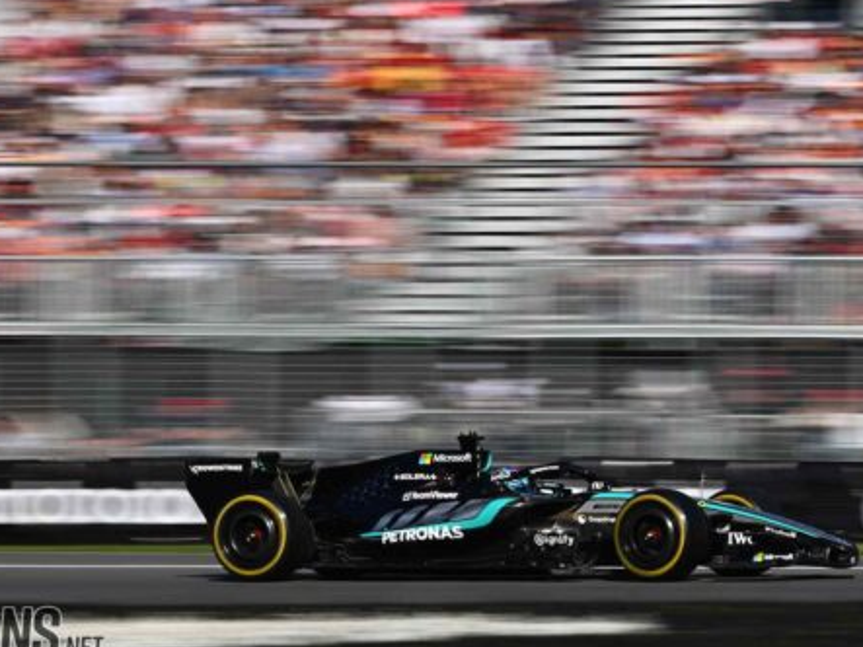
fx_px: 5109
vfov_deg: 7.2
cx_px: 501
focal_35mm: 205
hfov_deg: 9.7
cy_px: 219
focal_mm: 135
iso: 40
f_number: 22
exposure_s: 1/30
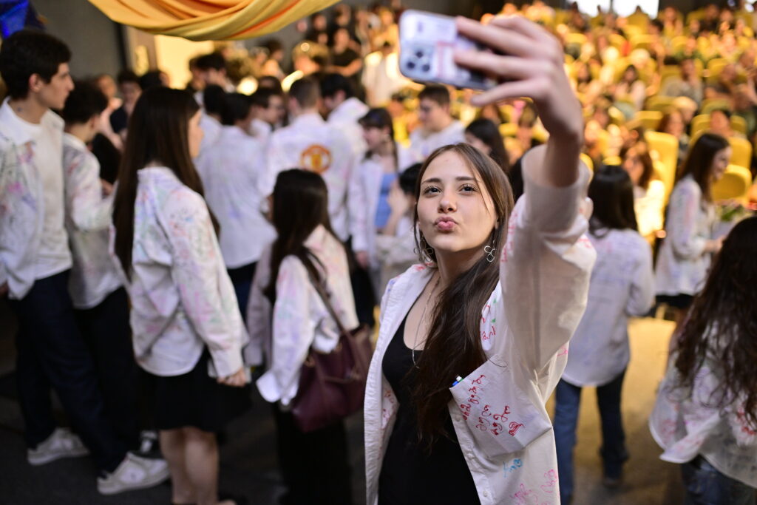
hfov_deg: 54.4
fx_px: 736
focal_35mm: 35
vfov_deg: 37.9
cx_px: 378
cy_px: 252
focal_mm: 35
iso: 1600
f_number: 1.8
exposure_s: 1/250
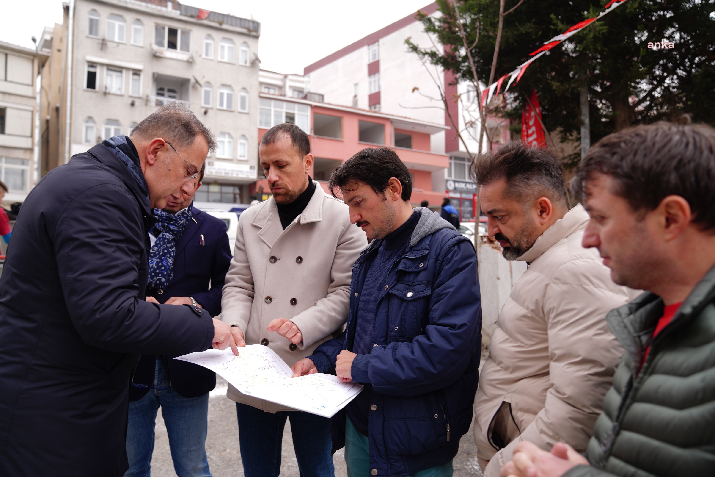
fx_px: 477
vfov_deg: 53.1
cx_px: 358
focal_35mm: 24
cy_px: 238
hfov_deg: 73.7
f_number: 2.8
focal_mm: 24
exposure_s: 1/125
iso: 50
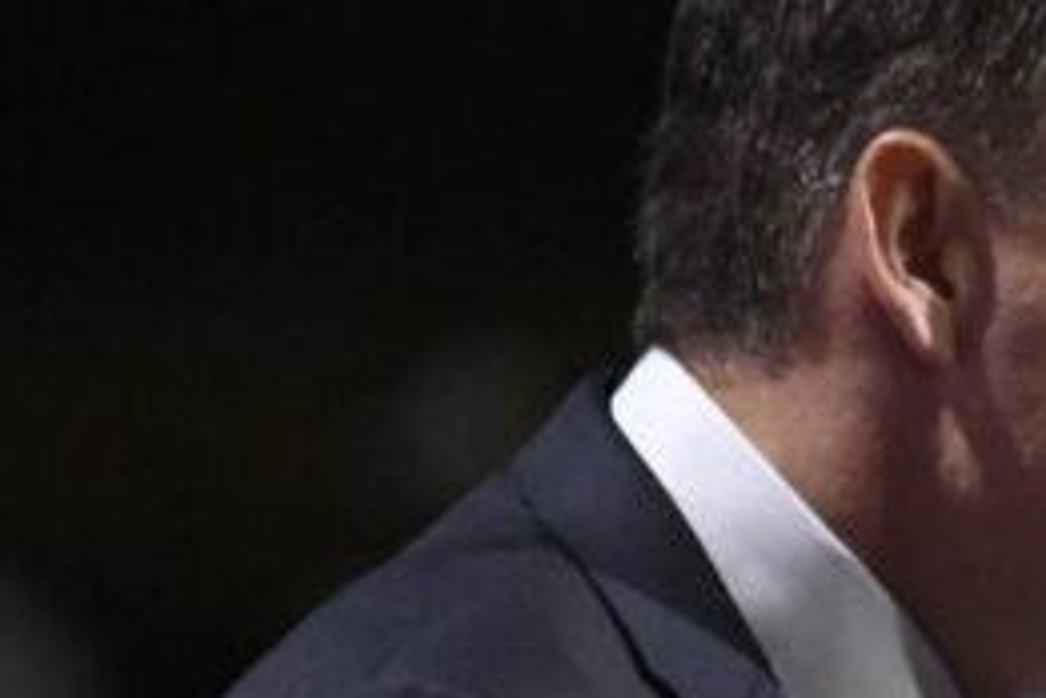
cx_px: 1467
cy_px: 1017
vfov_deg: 0.5
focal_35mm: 2938
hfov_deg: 0.7
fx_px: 85359
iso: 10000
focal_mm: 500
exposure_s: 1/640
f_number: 5.6
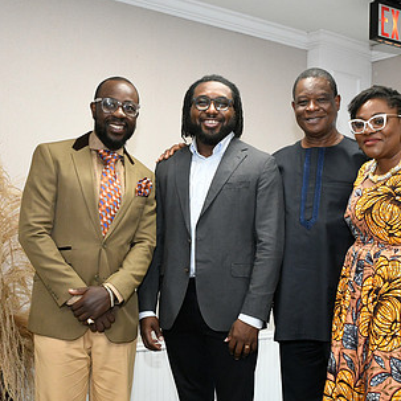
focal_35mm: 52
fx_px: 682
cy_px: 252
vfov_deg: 32.6
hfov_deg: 32.6
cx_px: 255
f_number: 11
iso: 6400
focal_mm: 32
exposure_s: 1/80
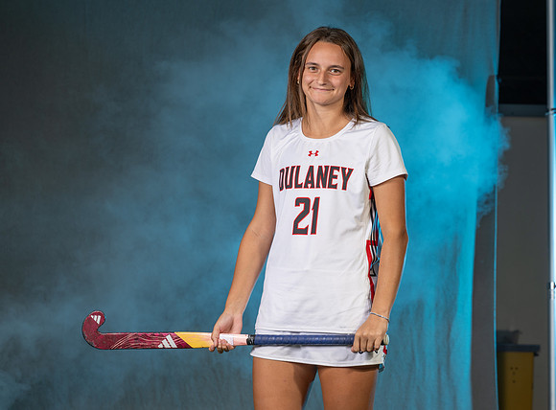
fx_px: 2113
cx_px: 317
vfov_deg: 11.1
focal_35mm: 132
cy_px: 202
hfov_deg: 15.0
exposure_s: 1/200
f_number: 5.6
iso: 80
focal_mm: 110
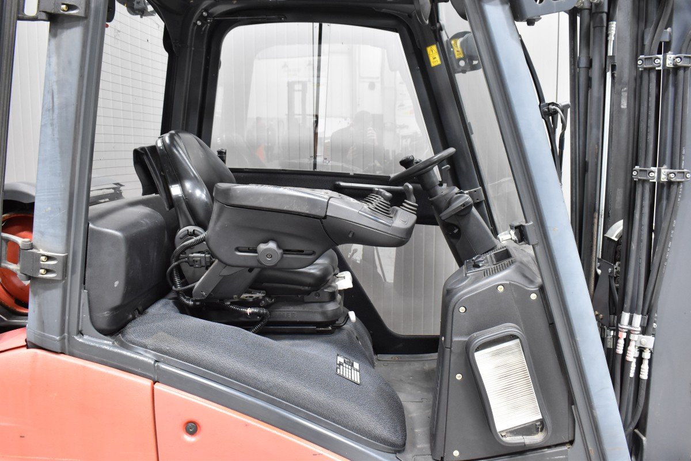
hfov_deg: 61.9
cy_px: 230
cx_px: 346
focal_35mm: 30
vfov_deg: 43.6
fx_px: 576
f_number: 5
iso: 1600
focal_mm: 20
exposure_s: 1/13
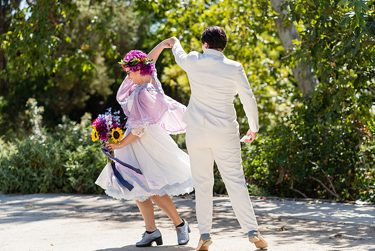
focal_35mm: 85
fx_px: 886
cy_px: 126
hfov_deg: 23.9
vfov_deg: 16.1
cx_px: 188
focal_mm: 85
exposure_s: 1/800
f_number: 2.8
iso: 100
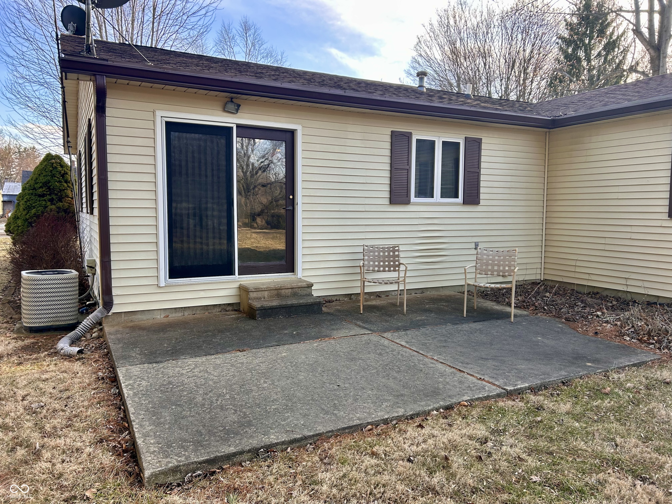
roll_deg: -0.1
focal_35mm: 26
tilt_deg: -5.2
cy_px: 252
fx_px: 505
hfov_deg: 67.3
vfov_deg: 53.1
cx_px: 336
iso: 50
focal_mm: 5.7
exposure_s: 1/460
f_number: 1.5
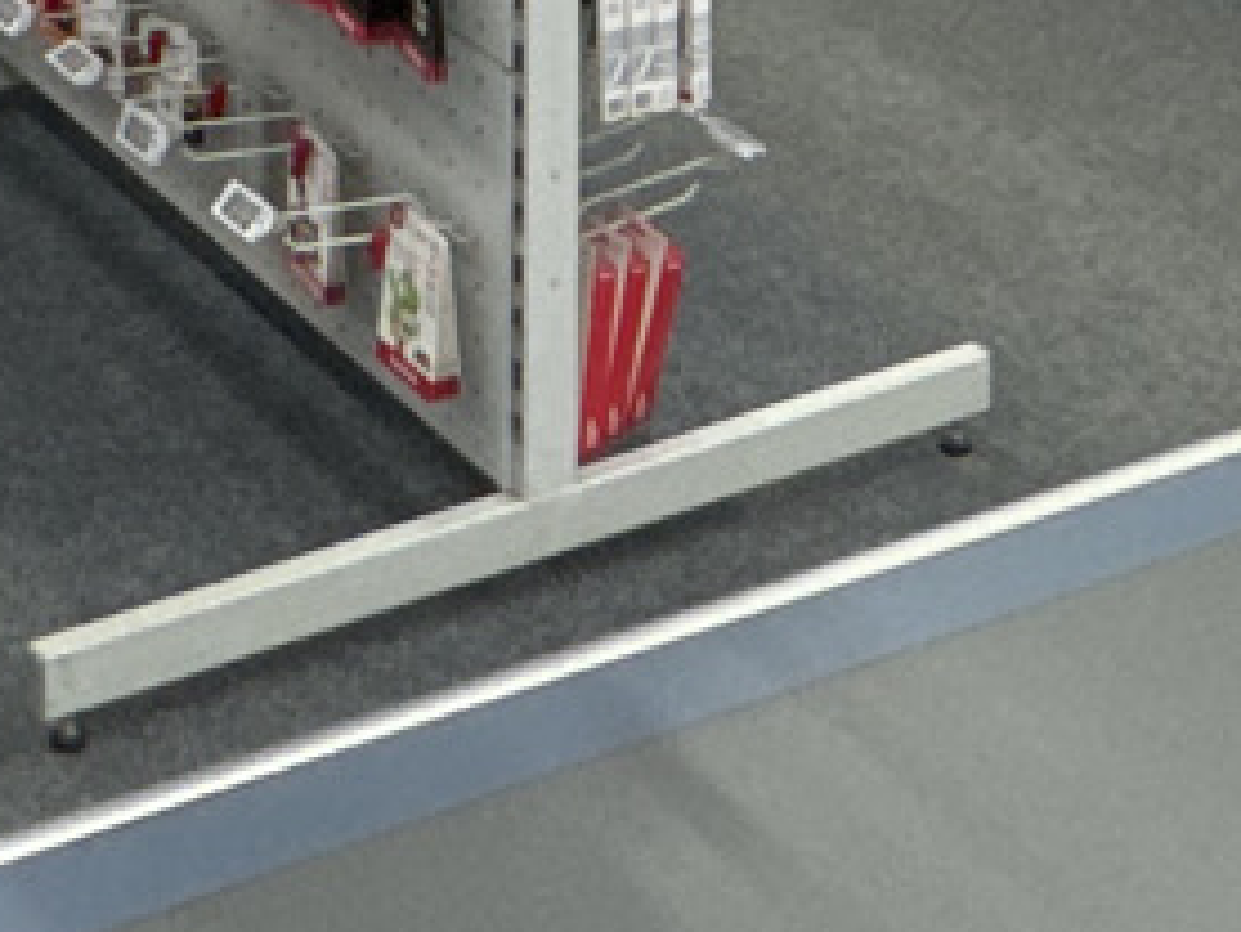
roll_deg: +0.1
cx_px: 220
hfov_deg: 19.2
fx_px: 3622
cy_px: -1232
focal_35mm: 101
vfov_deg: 12.1
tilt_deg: -3.0
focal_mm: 2.22
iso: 160
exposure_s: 1/99
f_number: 2.2
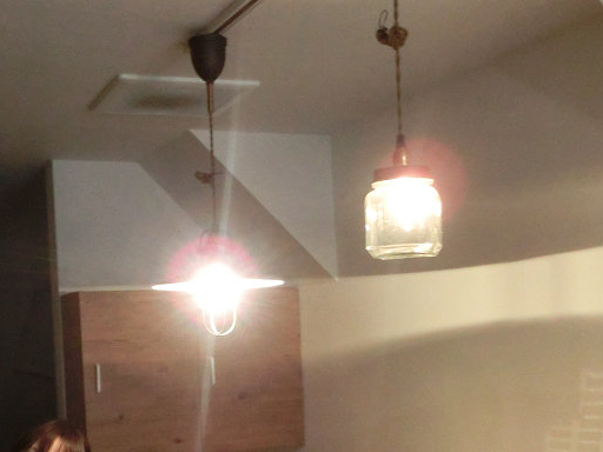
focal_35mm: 56
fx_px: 976
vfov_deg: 25.3
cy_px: 405
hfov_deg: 34.3
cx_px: 253
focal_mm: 5
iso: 800
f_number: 3
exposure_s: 1/30
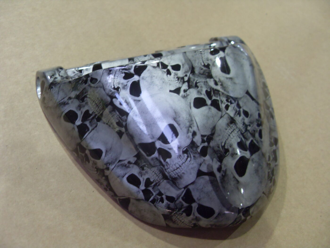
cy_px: 124
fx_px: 334
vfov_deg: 40.7
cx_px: 165
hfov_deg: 52.6
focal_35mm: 35
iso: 200
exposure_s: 1/30
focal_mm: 6.3
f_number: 2.8
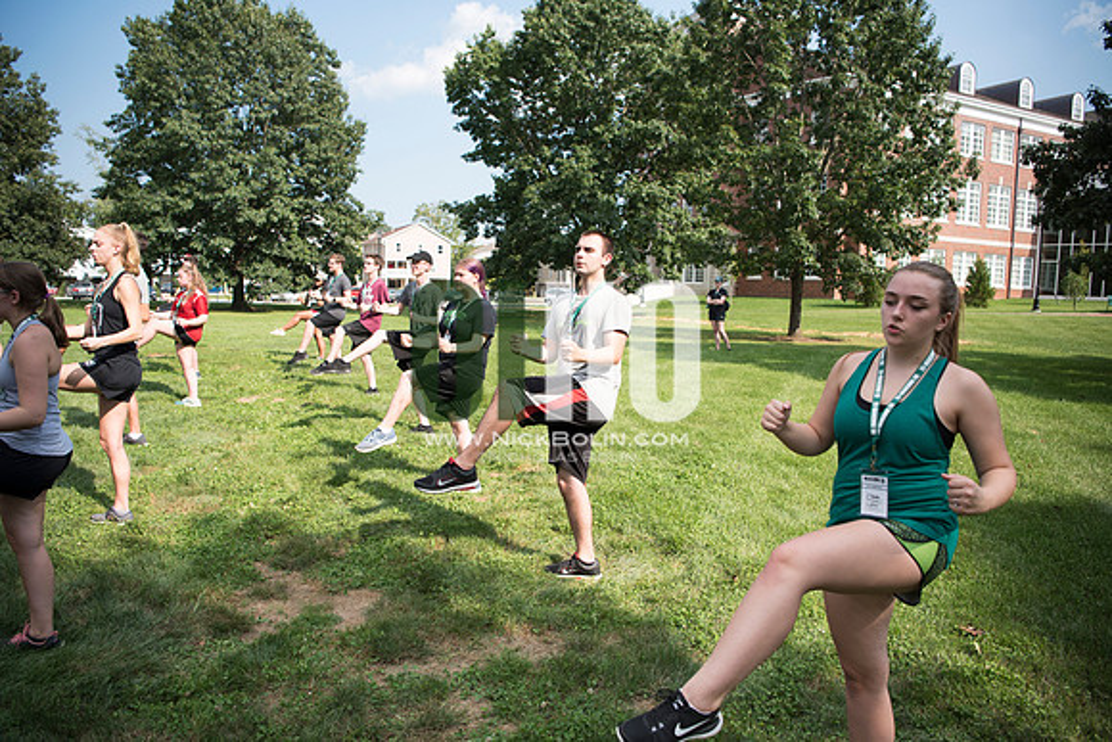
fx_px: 741
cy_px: 371
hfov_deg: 73.7
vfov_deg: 53.2
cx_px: 556
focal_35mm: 24
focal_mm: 24
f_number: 2.8
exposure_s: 1/2000
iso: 200
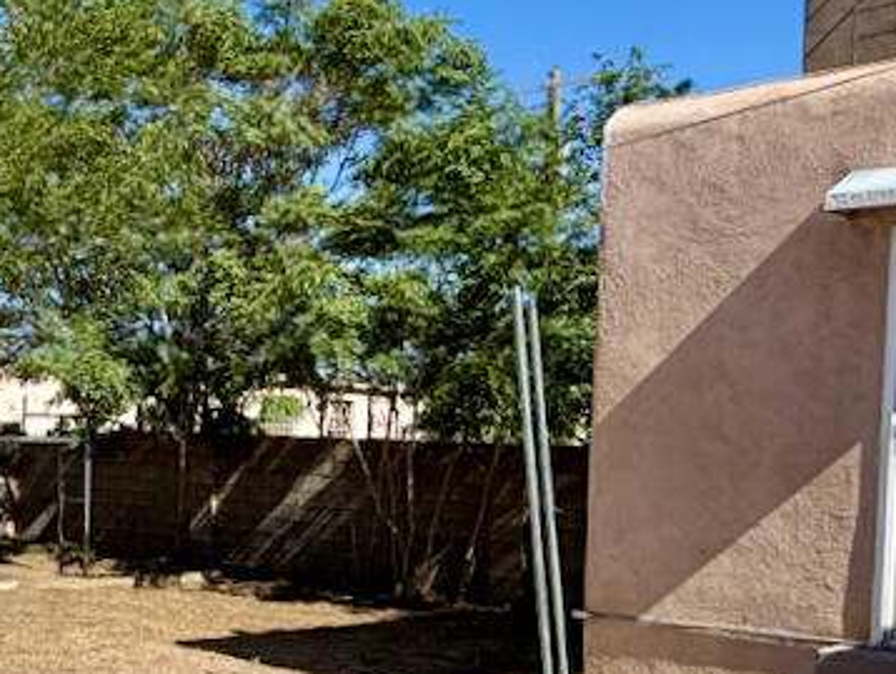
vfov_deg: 28.9
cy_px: 466
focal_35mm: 50
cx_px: -8
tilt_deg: -3.3
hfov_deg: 34.6
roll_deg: +0.1
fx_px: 1295
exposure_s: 1/1211
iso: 20
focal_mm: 2.22
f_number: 2.2
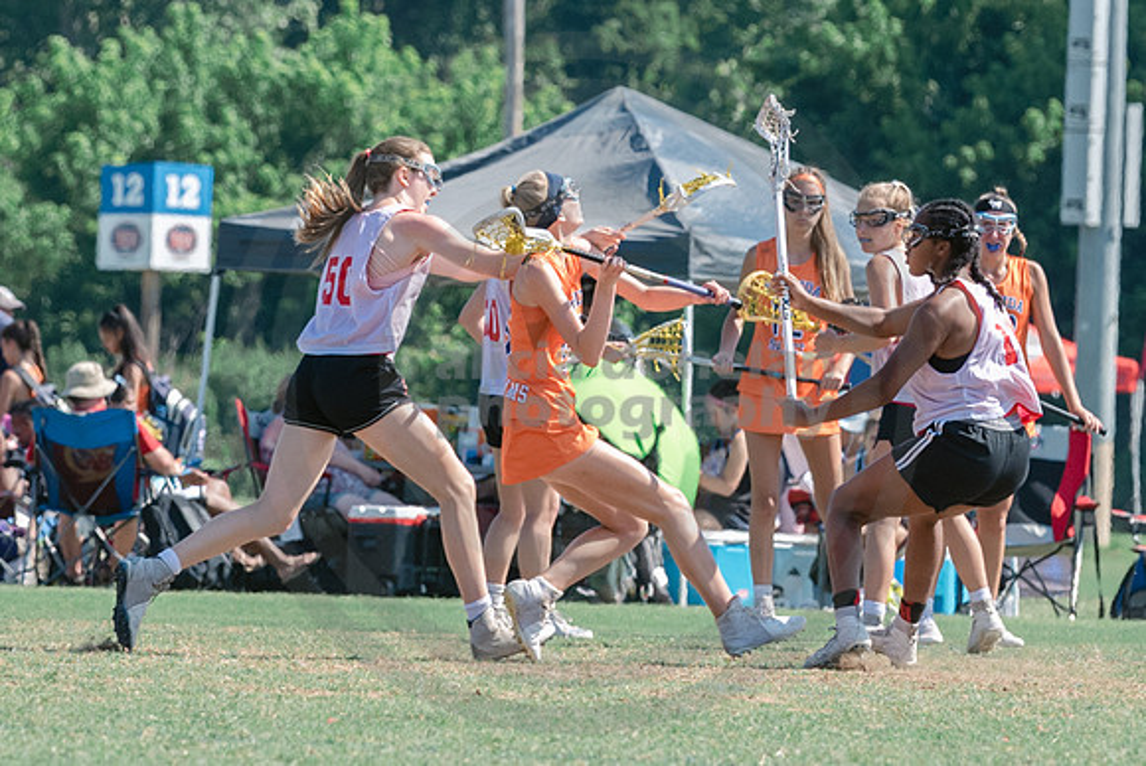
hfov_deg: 3.4
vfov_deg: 2.2
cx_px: 410
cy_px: 437
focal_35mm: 615
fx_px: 19588
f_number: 5
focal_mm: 185
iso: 400
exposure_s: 1/1600
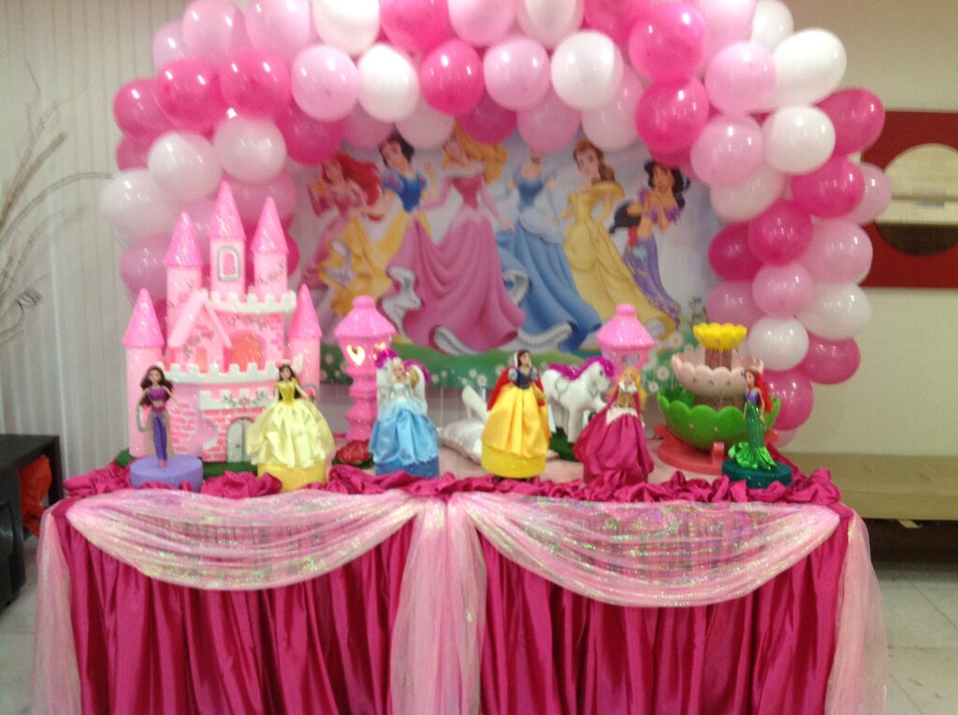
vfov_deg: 40.6
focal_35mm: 35
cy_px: 358
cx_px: 479
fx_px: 967
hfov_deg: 52.7
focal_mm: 4.28
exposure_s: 1/15
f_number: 2.4
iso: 200
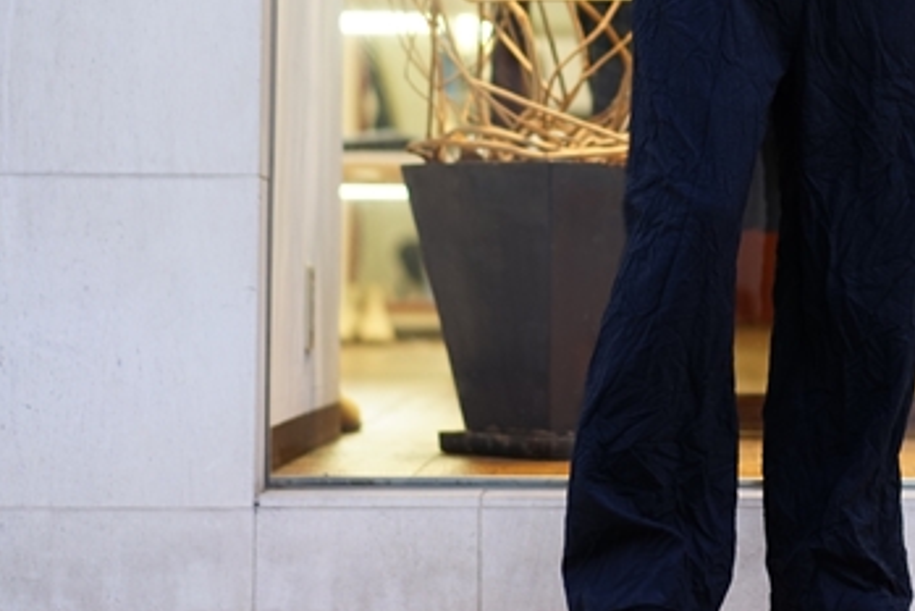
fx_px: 3204
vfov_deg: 10.8
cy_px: -4
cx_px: 763
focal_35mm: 126
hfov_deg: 16.1
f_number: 1.8
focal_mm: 55
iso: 200
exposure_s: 1/60
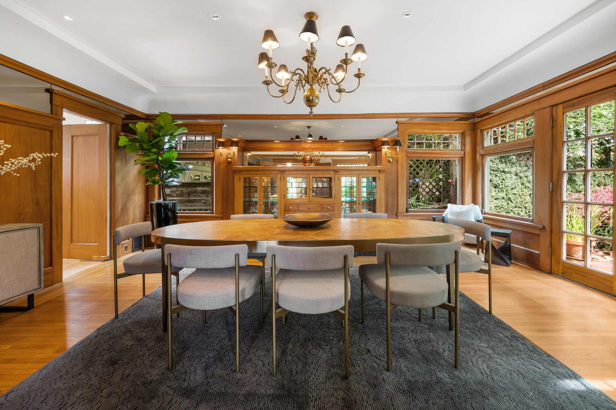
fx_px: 239
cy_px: 205
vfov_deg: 81.1
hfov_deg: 104.3
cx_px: 308
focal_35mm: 14
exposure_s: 1/2
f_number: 9
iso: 400
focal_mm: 14
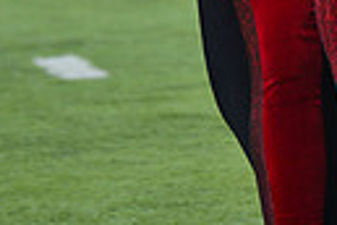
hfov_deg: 2.3
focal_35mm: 904
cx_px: 192
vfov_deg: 1.5
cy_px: -330
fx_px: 8462
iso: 200
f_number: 5.6
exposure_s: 1/640
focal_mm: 260
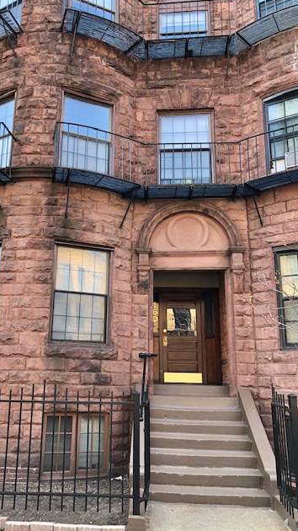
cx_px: 114
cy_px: 265
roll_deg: -1.9
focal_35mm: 31
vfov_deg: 62.6
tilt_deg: +16.3
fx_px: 436
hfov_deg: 37.6
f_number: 1.8
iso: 25
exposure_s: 1/120
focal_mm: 3.99
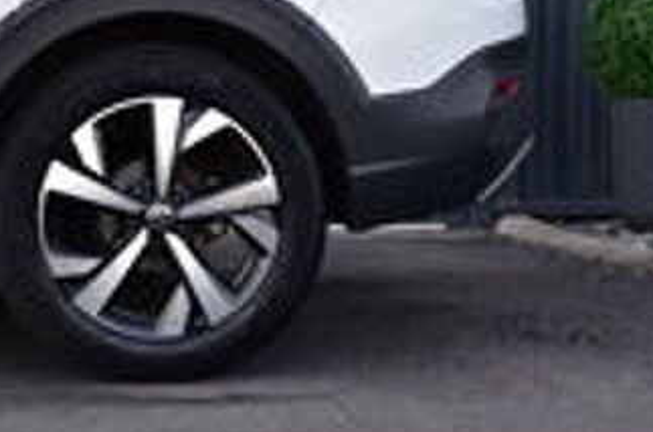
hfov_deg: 10.8
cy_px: 169
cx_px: 194
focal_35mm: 190
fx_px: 3435
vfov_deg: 7.2
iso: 450
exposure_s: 1/125
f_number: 9
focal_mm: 85
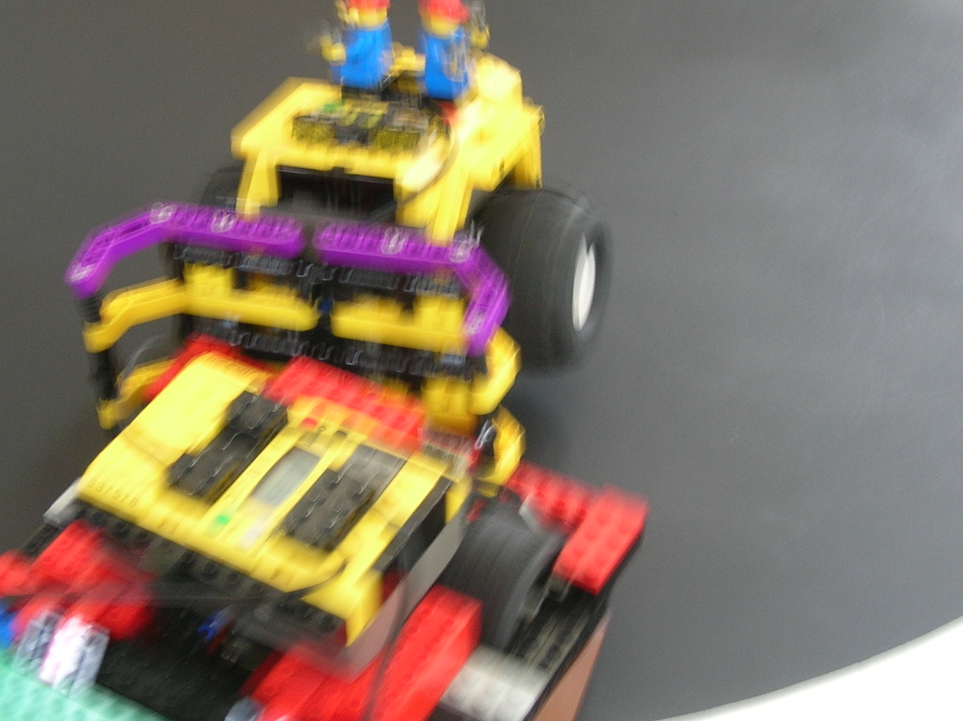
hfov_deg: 27.0
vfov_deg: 20.4
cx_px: 426
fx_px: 2001
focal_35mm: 72
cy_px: 373
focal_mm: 7.8
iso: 51
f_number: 2.9
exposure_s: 1/3.6
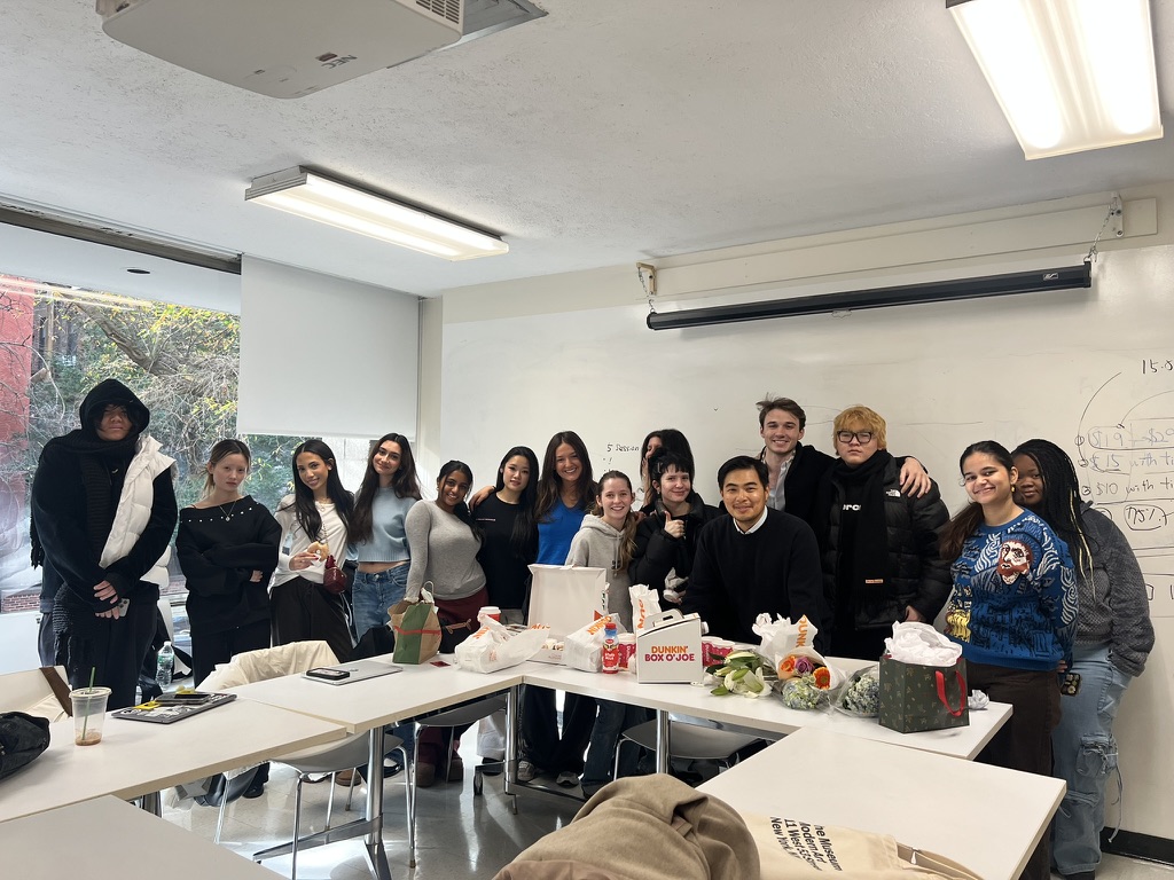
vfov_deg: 53.1
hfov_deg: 67.3
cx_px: 587
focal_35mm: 26
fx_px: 882
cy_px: 440
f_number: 1.5
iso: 125
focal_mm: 5.7
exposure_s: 1/120
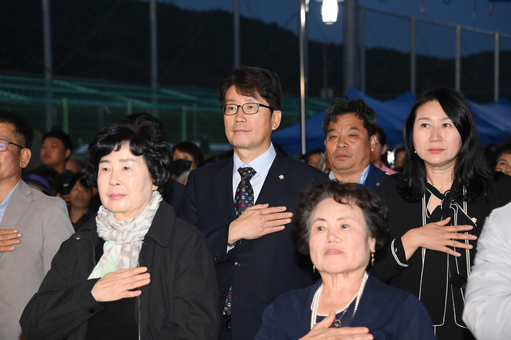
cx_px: 256
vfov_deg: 13.0
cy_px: 170
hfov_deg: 19.5
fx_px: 1490
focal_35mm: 105
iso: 3200
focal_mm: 105
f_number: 6.3
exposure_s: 1/250
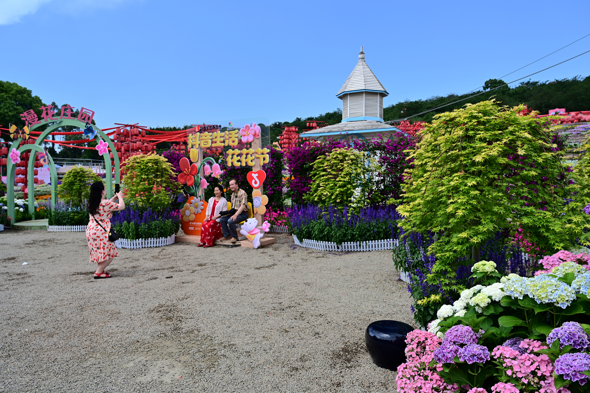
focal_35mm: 27
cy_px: 196
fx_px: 442
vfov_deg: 47.9
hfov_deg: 67.4
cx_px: 295
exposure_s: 1/125
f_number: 8
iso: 200
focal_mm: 27
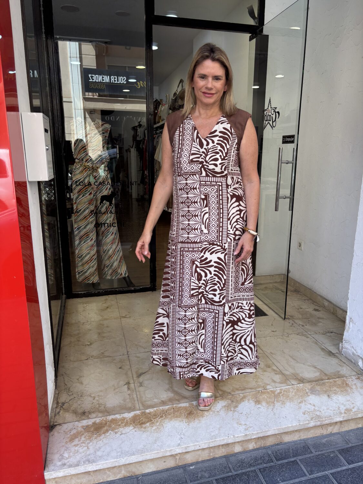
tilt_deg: -12.9
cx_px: 182
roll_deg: -1.1
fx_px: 364
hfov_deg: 53.1
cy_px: 242
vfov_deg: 67.3
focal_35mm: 26
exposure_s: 1/132
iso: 32
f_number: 1.6
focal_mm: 5.96
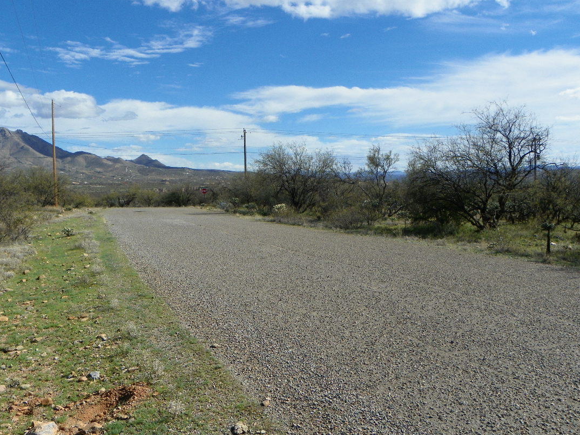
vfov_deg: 45.4
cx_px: 264
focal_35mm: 31
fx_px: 519
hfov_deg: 58.3
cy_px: 230
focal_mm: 4.6
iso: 64
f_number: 5.6
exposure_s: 1/640
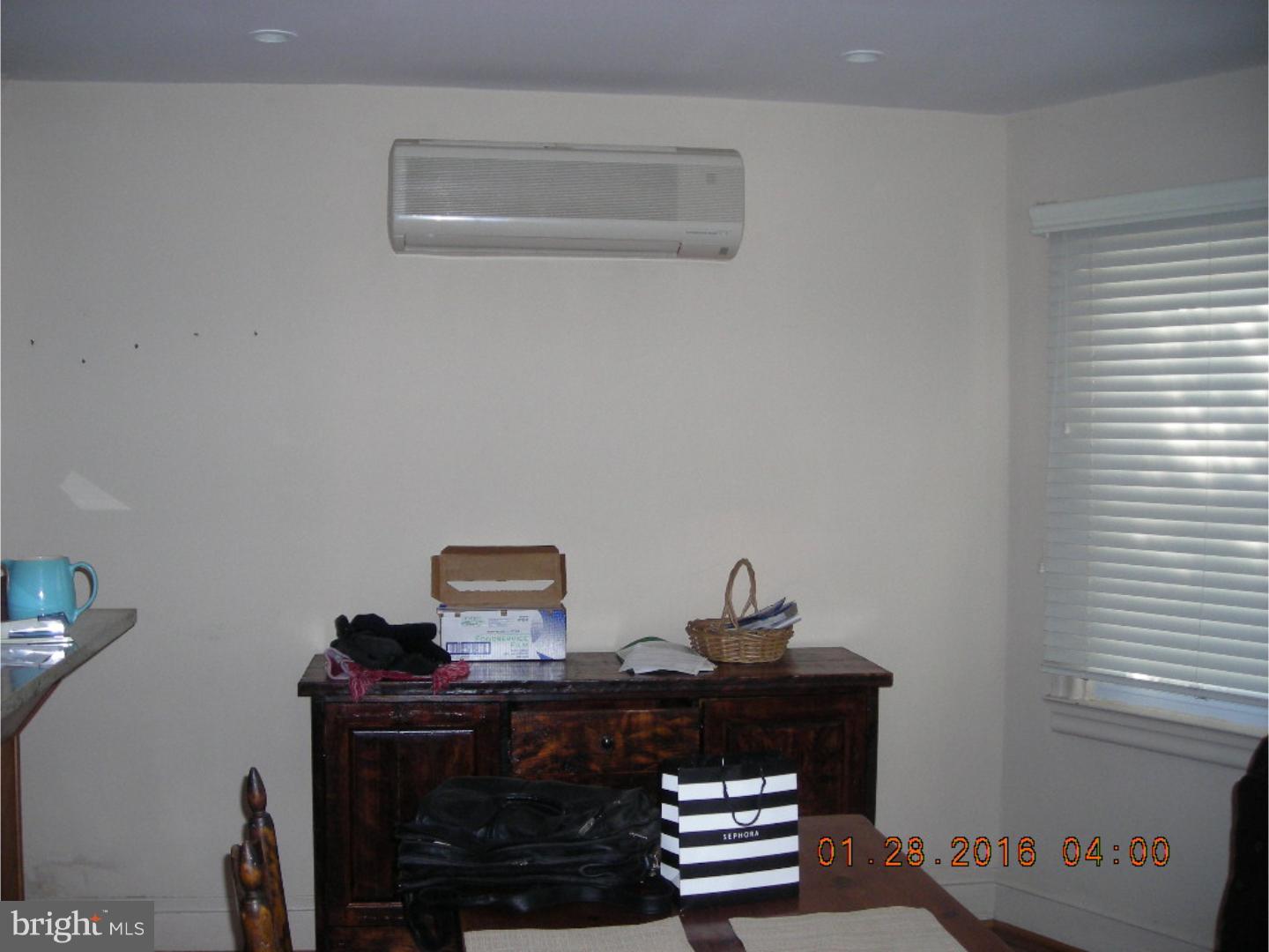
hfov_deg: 49.0
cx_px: 634
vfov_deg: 37.7
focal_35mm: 38
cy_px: 476
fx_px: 1393
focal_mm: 6.3
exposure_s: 1/60
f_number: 3.2
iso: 152
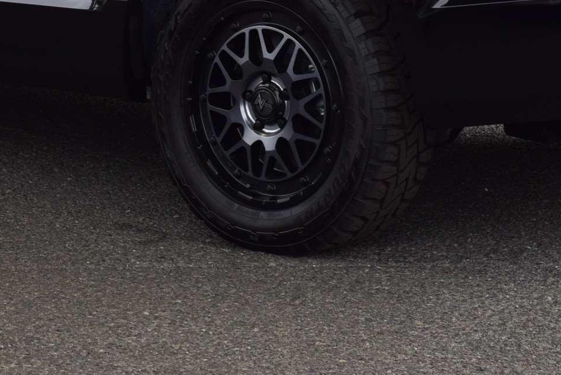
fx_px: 2551
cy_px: -200
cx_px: 178
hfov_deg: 12.5
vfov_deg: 8.2
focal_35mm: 164
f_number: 9
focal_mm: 35
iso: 400
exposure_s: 1/160
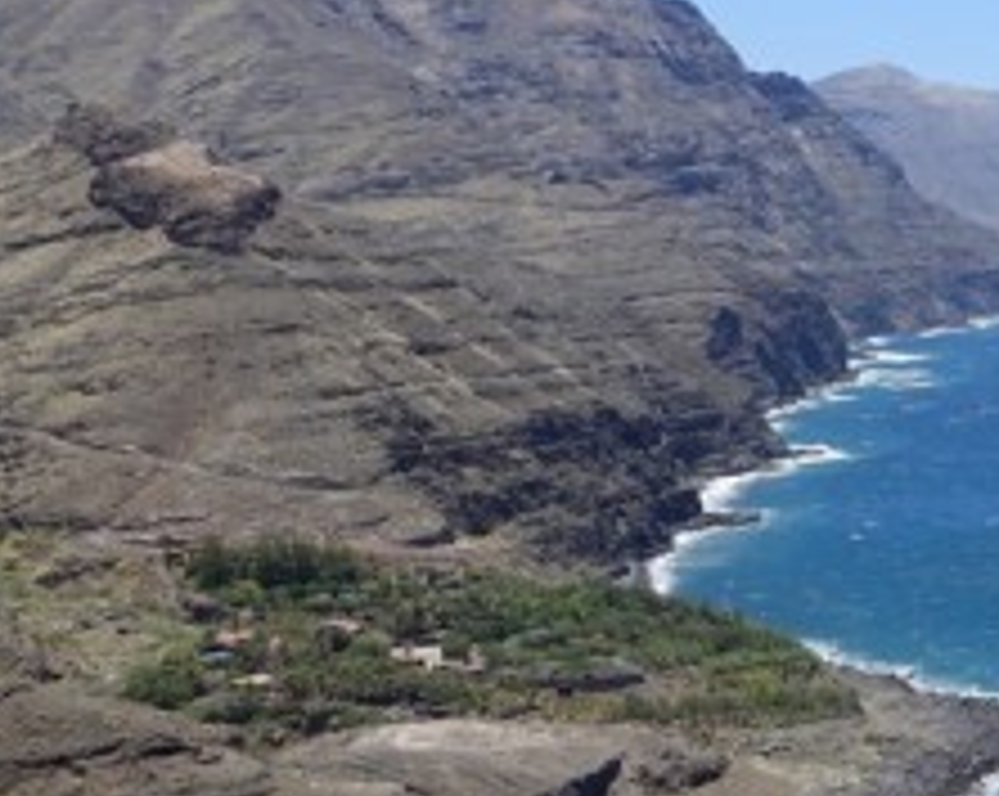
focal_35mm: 61
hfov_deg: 26.8
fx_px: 1801
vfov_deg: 24.9
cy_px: 468
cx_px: 1256
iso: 100
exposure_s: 1/800
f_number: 4
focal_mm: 8.8
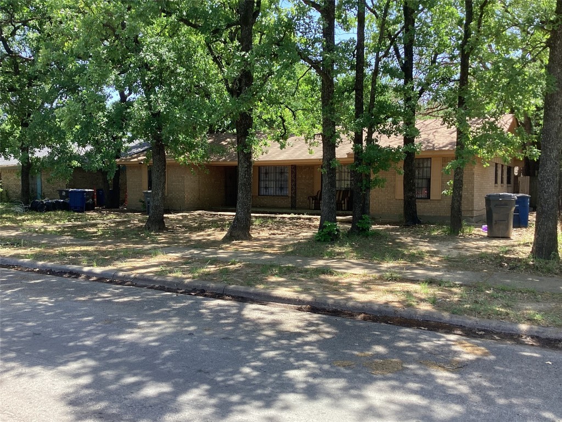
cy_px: 211
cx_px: 281
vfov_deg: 45.4
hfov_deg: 58.4
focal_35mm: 31
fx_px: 503
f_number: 2.4
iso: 25
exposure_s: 1/141
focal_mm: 3.3
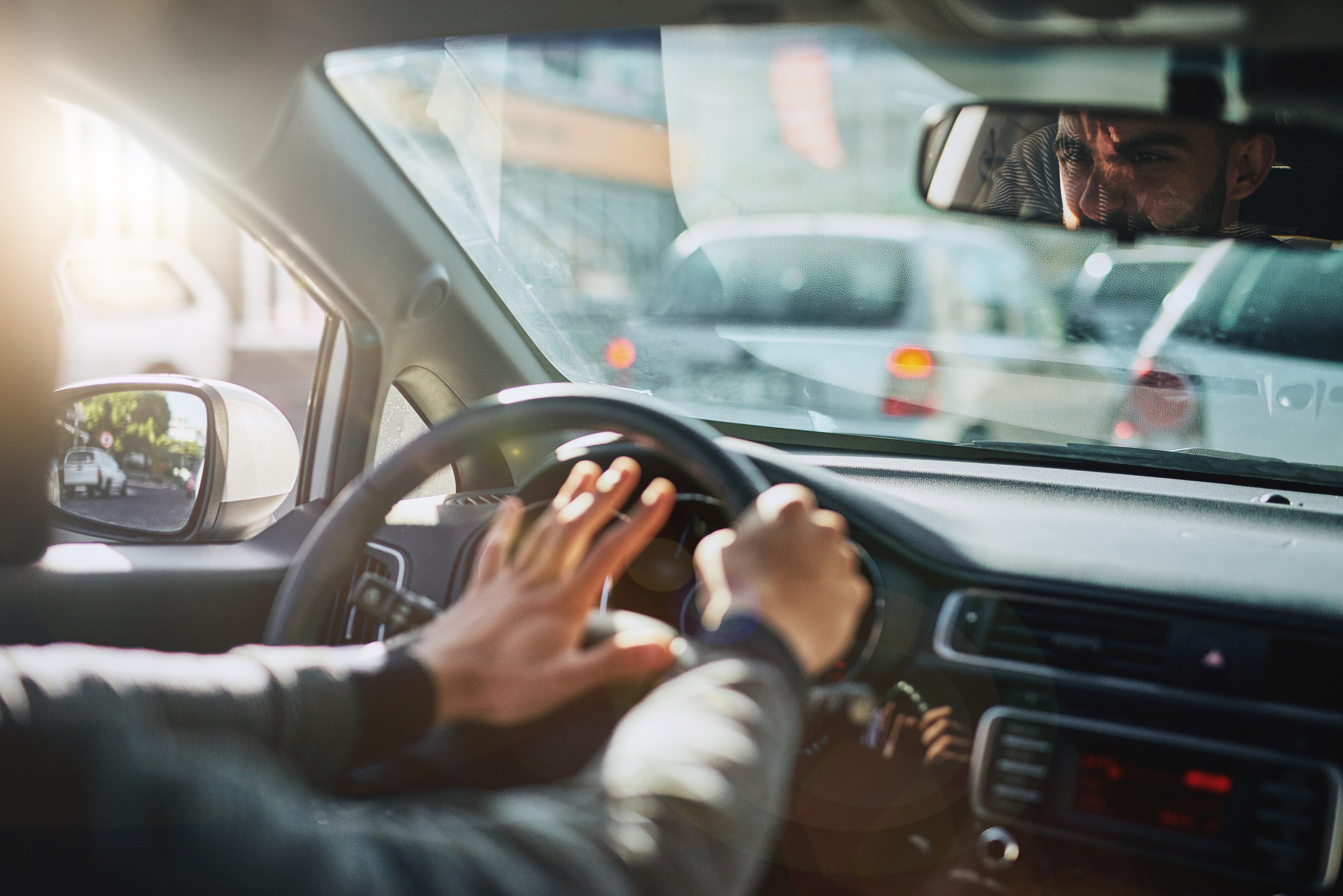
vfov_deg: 27.0
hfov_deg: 39.6
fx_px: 1866
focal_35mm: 50
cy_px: 448
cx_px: 672
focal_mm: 50
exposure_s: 1/8000
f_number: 1.8
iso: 250
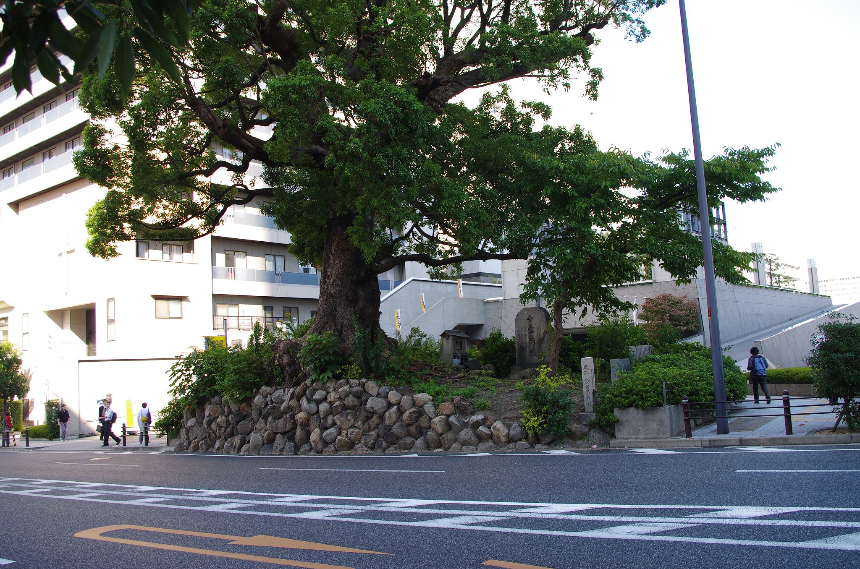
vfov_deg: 42.1
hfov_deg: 60.4
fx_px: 739
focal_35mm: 31
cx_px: 430
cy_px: 284
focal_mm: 21.25
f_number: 5.6
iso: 80
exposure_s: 1/50
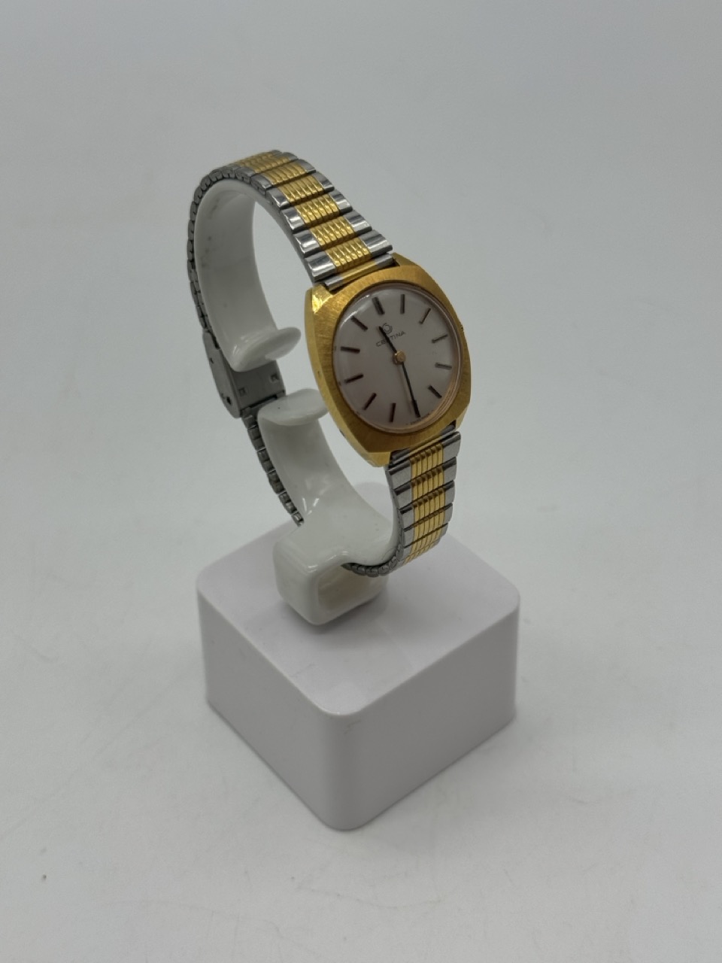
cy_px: 482
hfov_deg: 30.3
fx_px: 1335
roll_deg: +1.3
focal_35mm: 48
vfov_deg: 39.7
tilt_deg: -41.0
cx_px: 361
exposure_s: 1/888
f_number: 1.78
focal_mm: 6.76
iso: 64
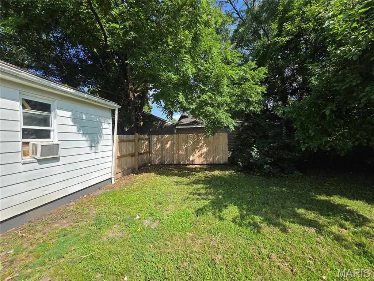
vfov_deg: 89.9
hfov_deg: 106.2
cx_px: 187
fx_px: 140
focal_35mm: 13
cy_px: 140
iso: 50
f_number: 2.2
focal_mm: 2.2
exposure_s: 1/1208
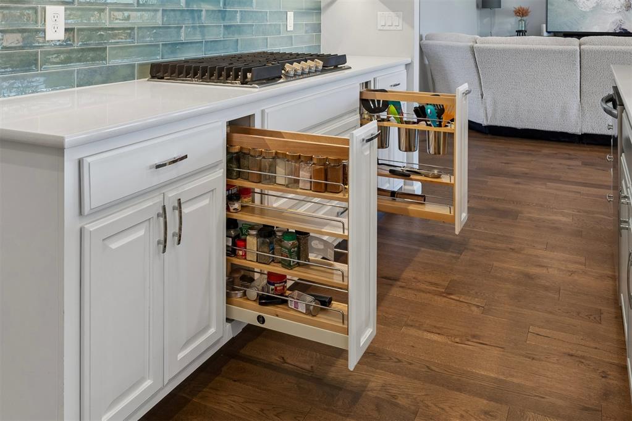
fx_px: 527
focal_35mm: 30
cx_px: 316
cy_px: 210
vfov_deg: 43.6
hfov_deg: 61.9
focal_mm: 20
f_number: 8
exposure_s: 1/50
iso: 200
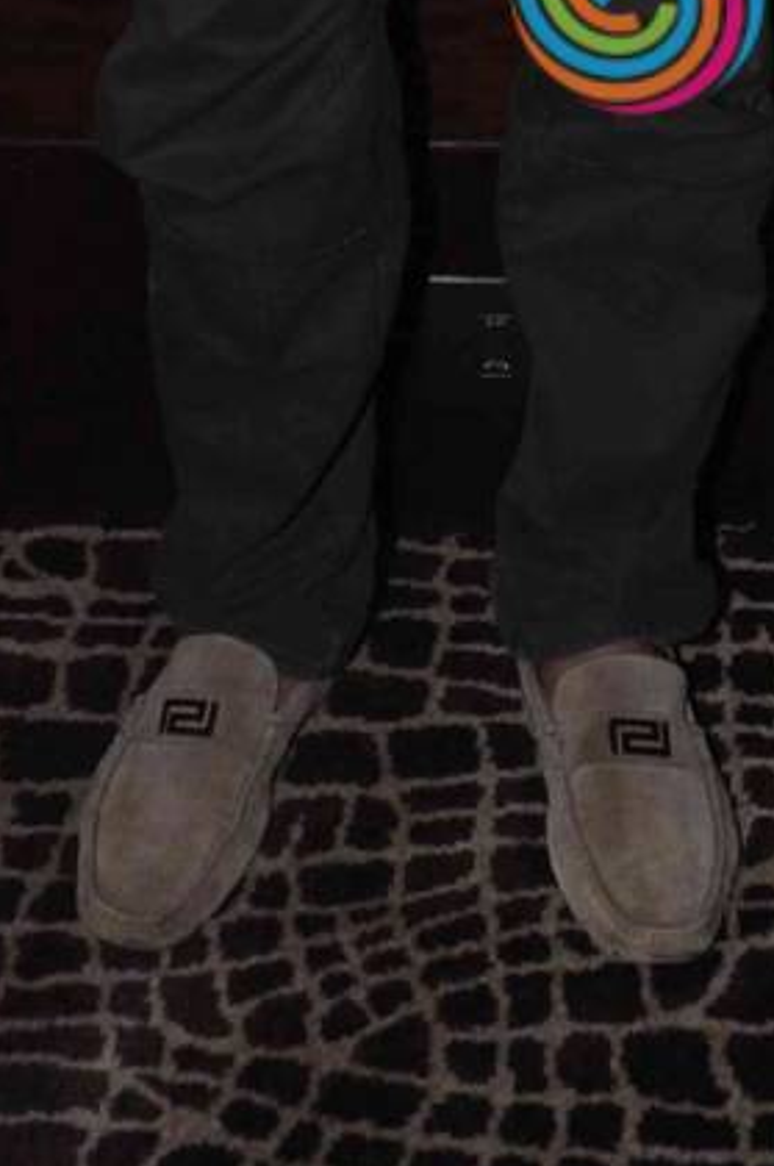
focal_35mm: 120
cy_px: -844
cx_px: 531
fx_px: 3876
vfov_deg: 15.1
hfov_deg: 11.4
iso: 320
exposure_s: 1/250
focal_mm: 21
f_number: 9
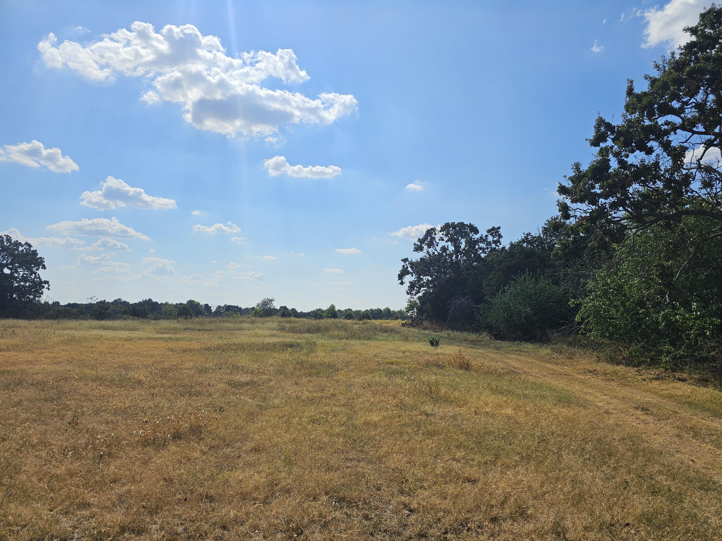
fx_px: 480
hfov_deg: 73.9
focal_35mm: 23
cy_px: 270
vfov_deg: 58.9
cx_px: 361
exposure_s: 1/2027
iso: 10
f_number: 1.7
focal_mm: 6.3
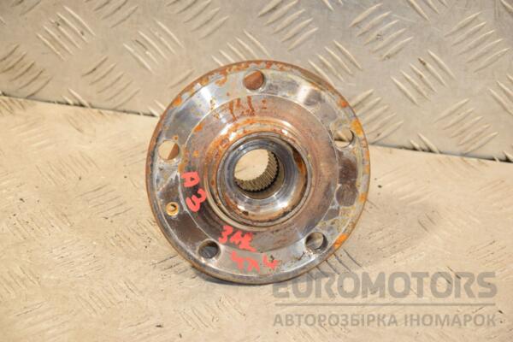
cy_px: 171
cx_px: 256
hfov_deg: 17.1
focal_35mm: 120
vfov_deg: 11.4
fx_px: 1710
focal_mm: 80
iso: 800
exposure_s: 1/200
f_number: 6.3
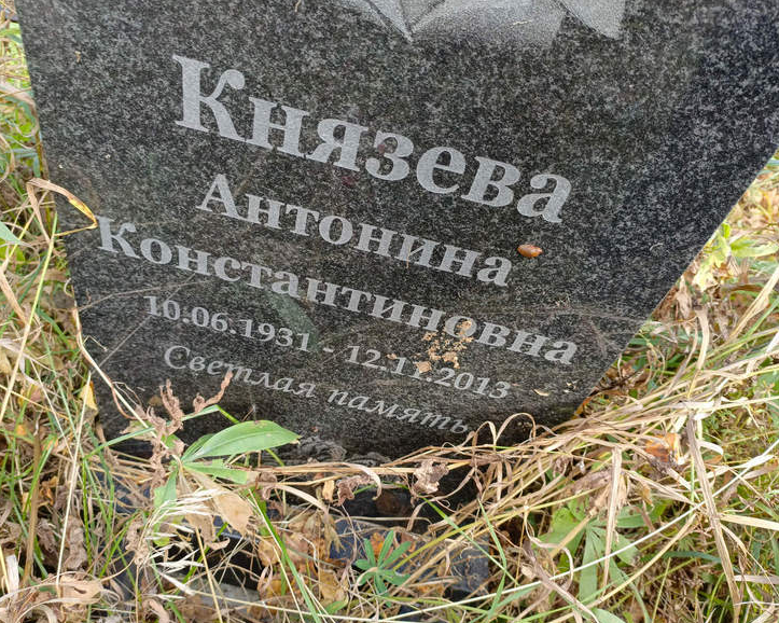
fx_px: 622
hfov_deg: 64.0
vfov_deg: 53.2
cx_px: 367
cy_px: 313
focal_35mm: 27
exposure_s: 1/50
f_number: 1.69
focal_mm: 4.76
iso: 153
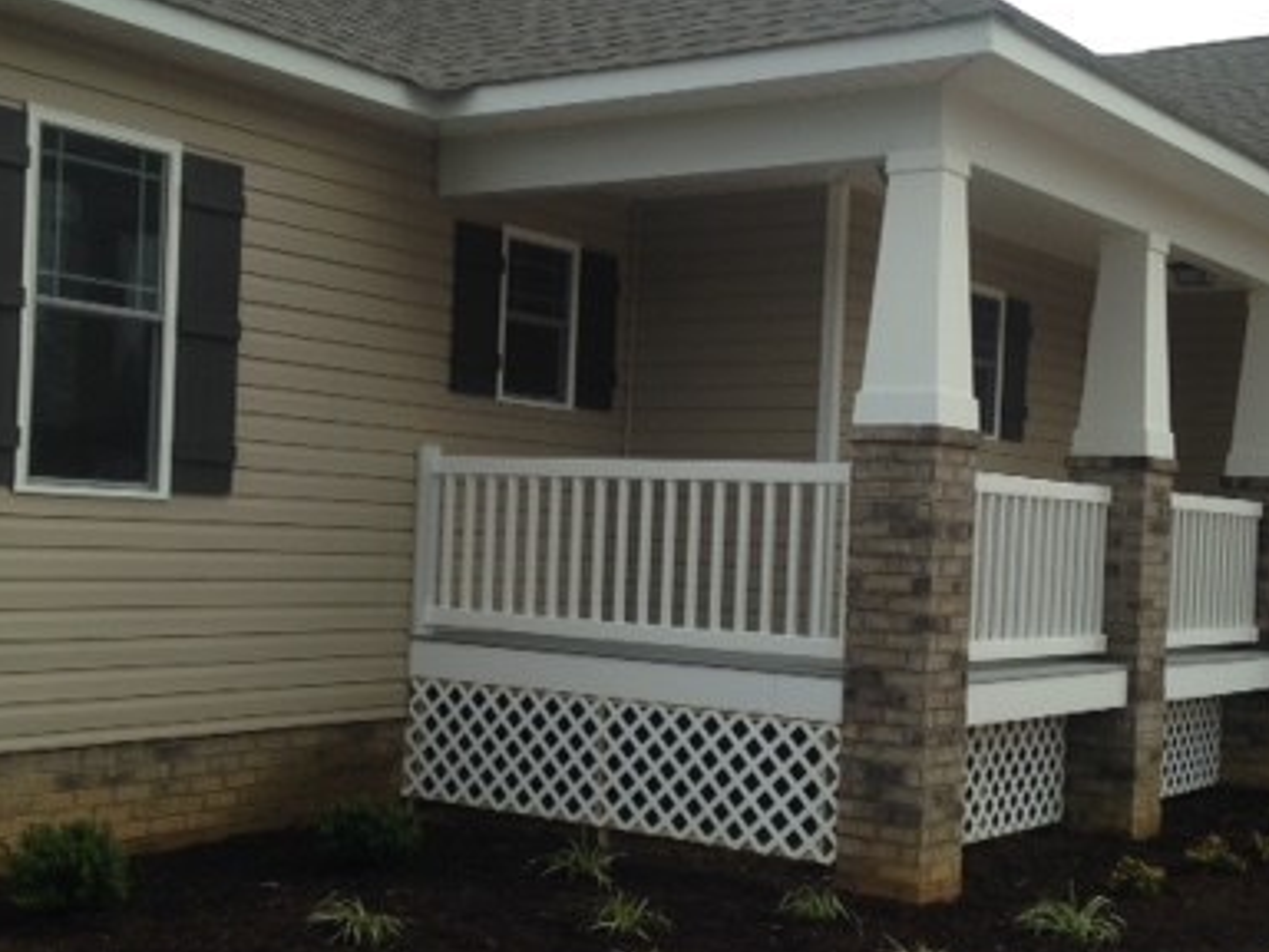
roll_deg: -0.9
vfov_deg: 26.6
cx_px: 598
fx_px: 2016
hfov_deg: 34.9
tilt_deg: +0.1
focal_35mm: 55
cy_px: 512
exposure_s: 1/396
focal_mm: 4.12
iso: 50
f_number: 2.4
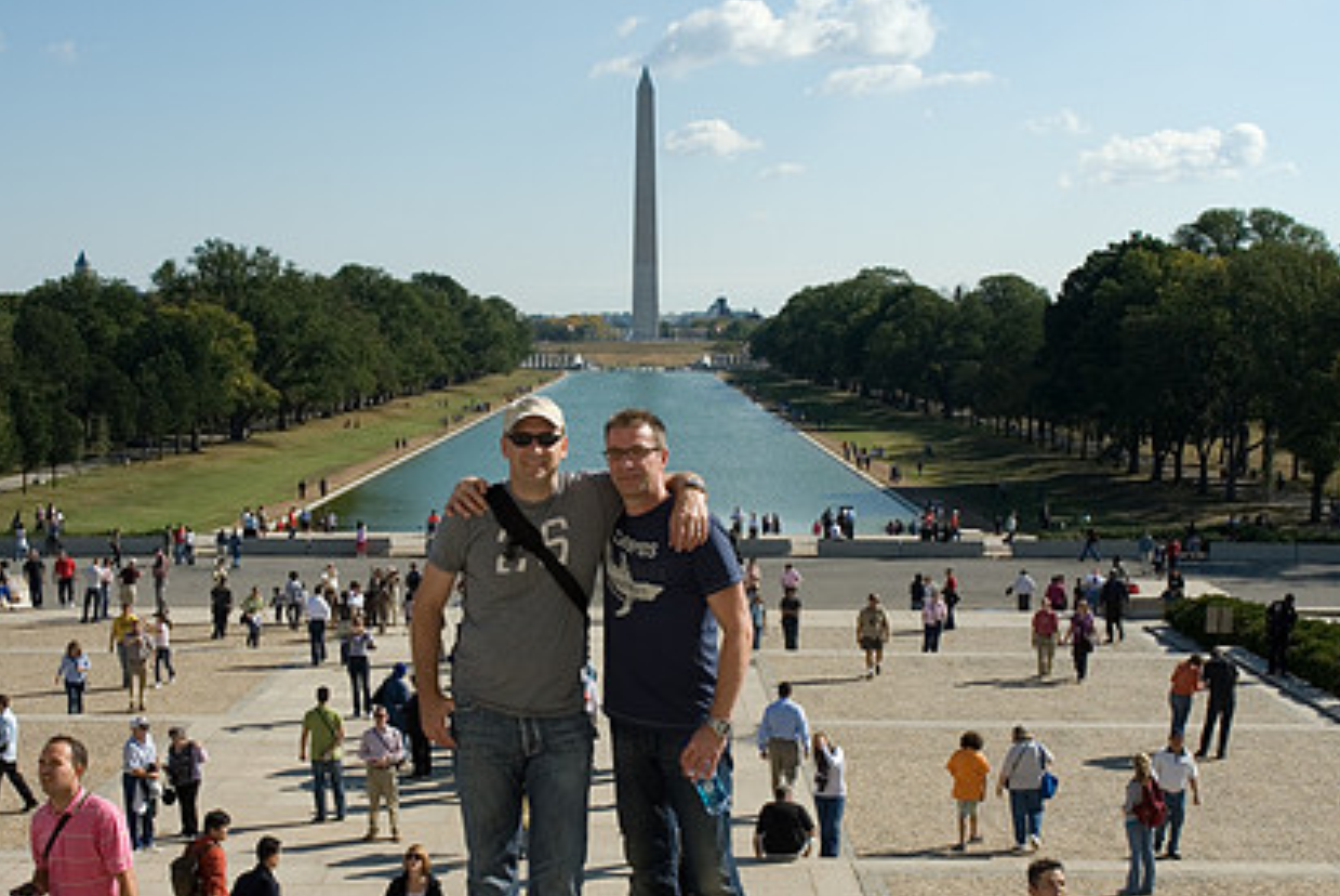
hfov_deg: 37.6
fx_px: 1963
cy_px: 526
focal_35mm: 53
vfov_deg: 25.7
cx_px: 591
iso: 100
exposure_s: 1/250
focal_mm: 25
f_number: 8
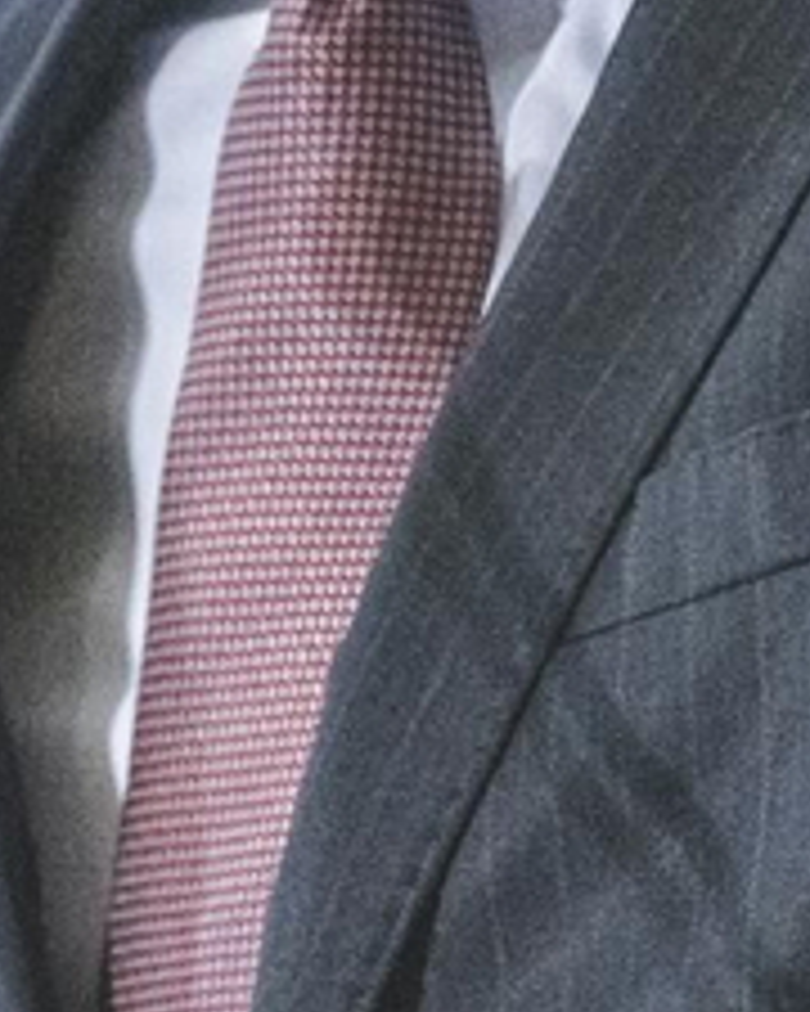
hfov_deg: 1.9
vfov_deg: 2.4
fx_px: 24602
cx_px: 792
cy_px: -441
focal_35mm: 821
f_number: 4.5
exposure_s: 1/640
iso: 8000
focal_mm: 123
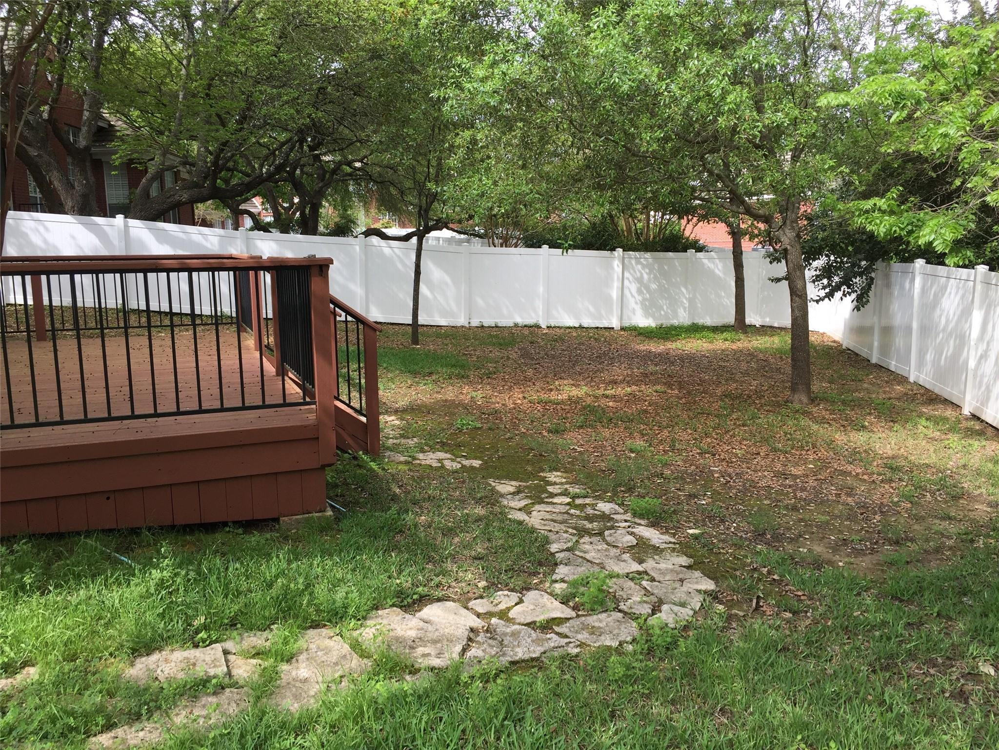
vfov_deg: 48.2
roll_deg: -0.2
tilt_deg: -7.2
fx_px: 837
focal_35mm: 29
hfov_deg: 61.7
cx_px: 500
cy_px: 375
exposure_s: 1/399
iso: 32
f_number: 2.2
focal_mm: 4.15
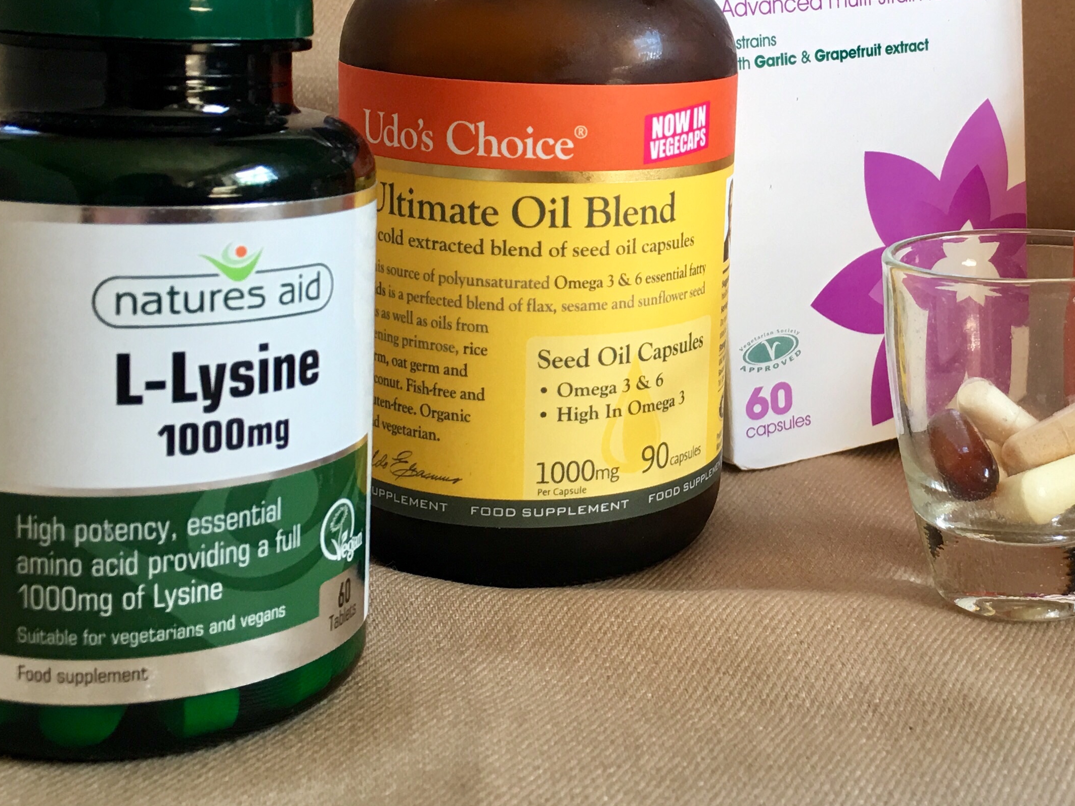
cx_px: 885
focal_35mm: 55
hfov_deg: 33.7
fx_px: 1708
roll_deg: -3.2
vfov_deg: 26.4
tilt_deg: -7.7
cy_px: 249
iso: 25
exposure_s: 1/33
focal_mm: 4.15
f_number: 2.2
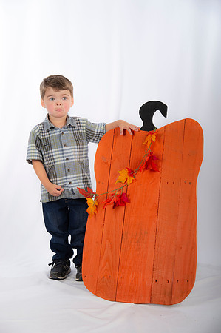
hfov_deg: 21.9
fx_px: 572
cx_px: 110
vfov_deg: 32.4
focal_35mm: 62
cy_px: 166
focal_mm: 62
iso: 100
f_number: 5.6
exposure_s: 1/200
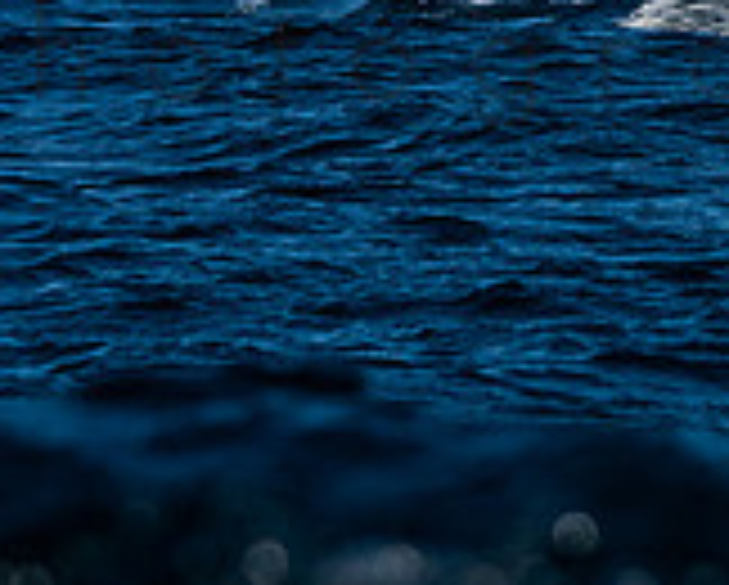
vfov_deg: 2.2
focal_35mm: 710
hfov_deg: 2.7
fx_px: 15337
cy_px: -402
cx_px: 1057
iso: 400
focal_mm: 170
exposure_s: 1/6400
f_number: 6.3
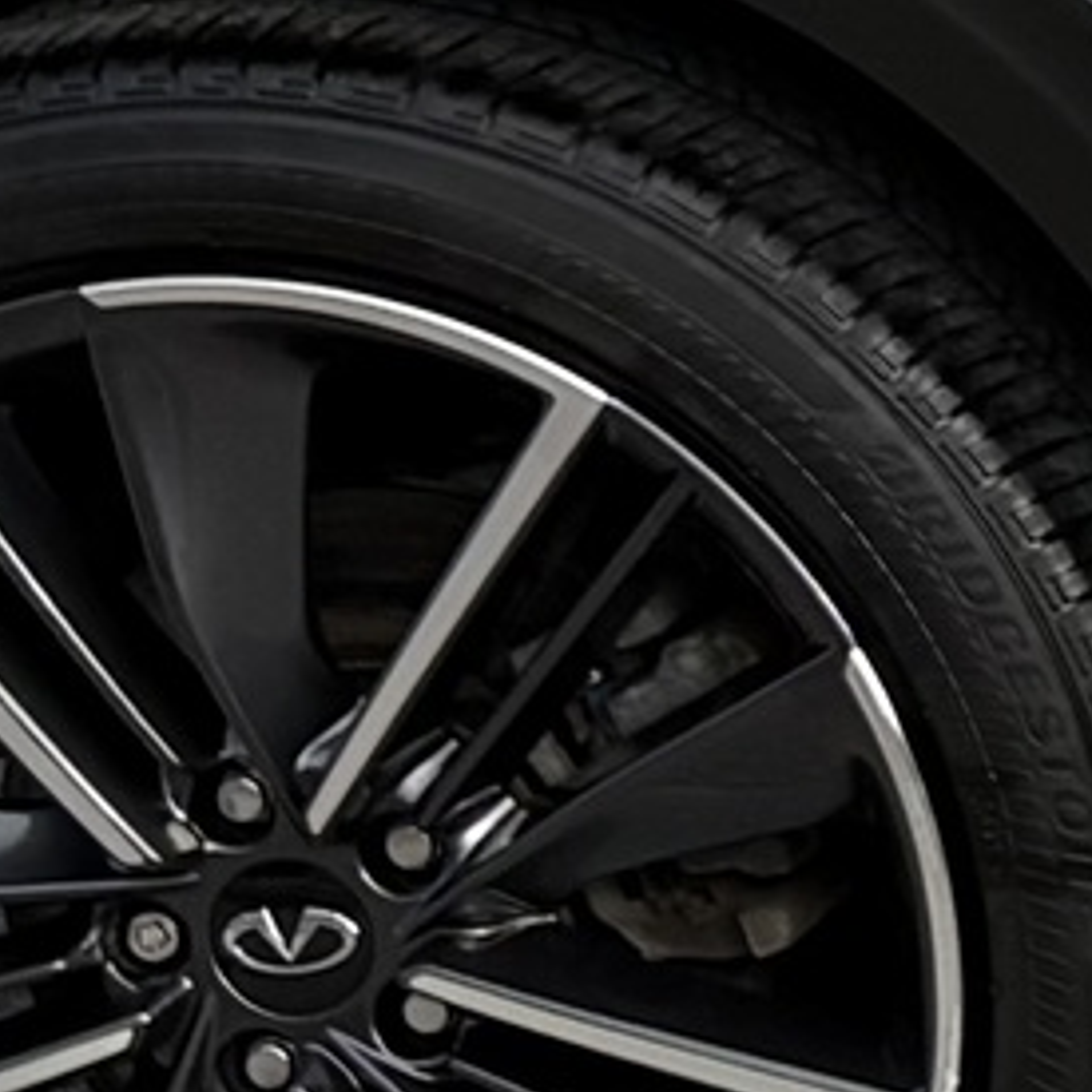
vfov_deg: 7.1
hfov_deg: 6.2
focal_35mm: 241
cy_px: -552
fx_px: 8601
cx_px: 4038
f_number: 1.6
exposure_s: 1/1451
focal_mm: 5.96
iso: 50
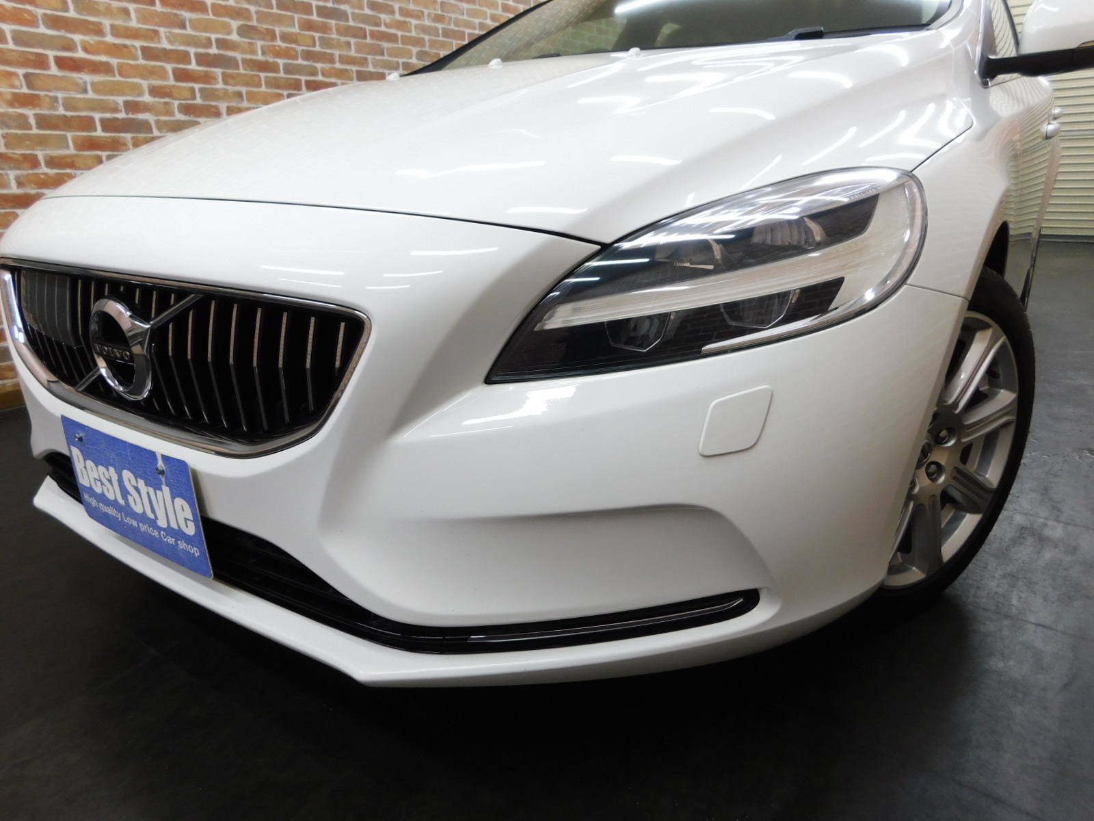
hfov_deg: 73.9
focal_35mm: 23
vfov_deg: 58.9
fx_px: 727
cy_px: 410
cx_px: 547
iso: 140
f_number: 3
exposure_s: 1/30
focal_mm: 4
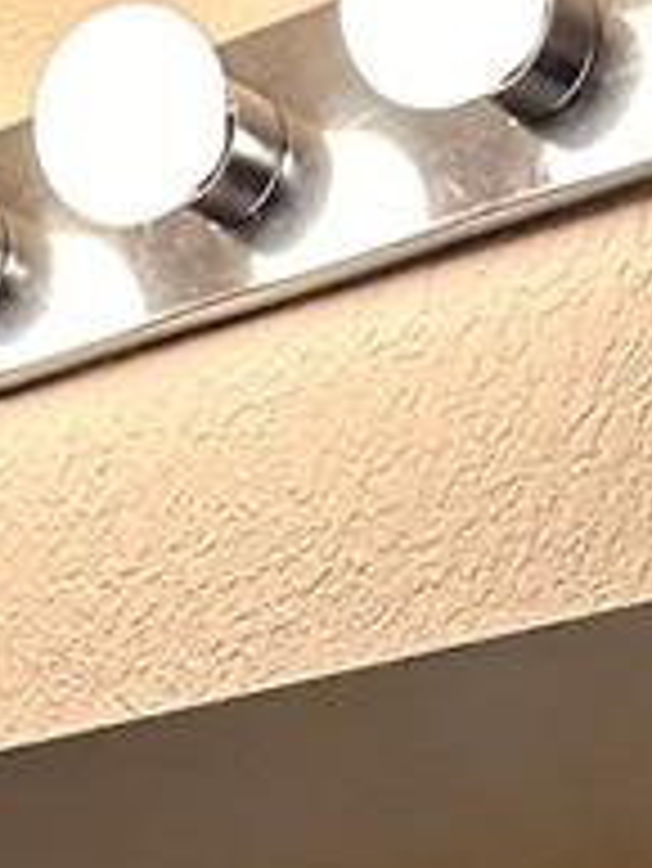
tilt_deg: -10.2
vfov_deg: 10.0
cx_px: -477
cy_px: 2577
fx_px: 3738
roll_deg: -2.8
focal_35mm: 149
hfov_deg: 9.5
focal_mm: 6.86
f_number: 1.78
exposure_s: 1/120
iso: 200
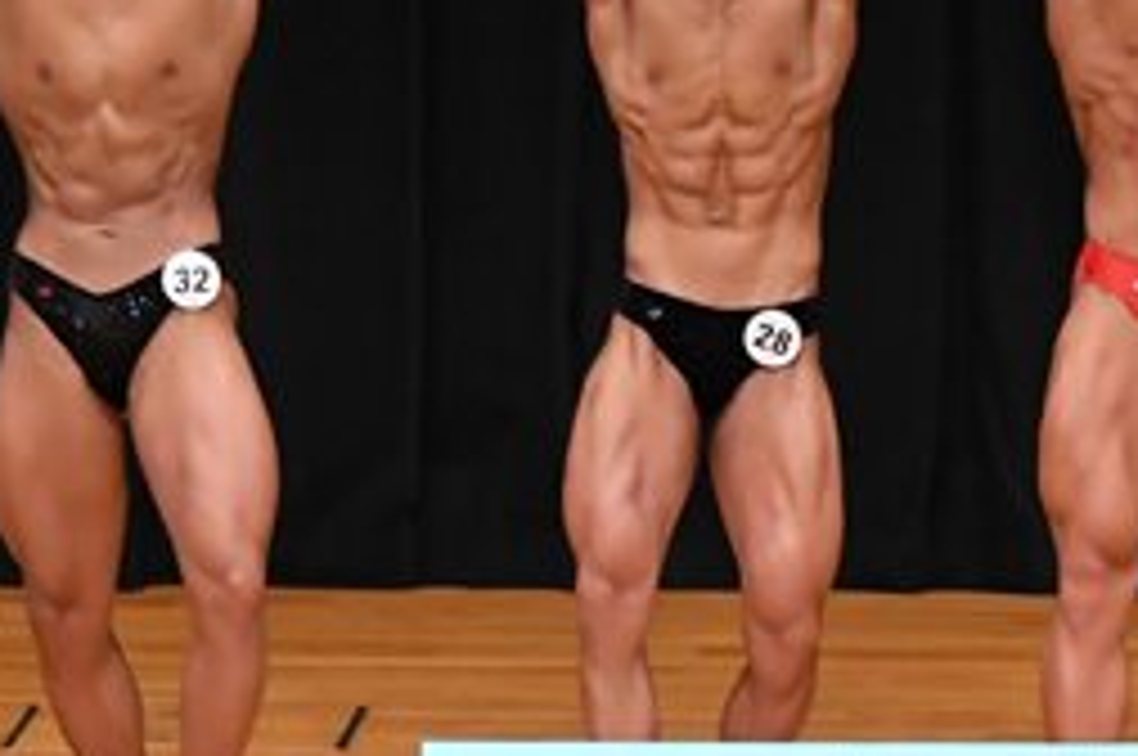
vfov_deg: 2.6
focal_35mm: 533
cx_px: 1311
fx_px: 16827
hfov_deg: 3.9
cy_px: 212
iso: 3200
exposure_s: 1/400
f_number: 5.6
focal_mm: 116
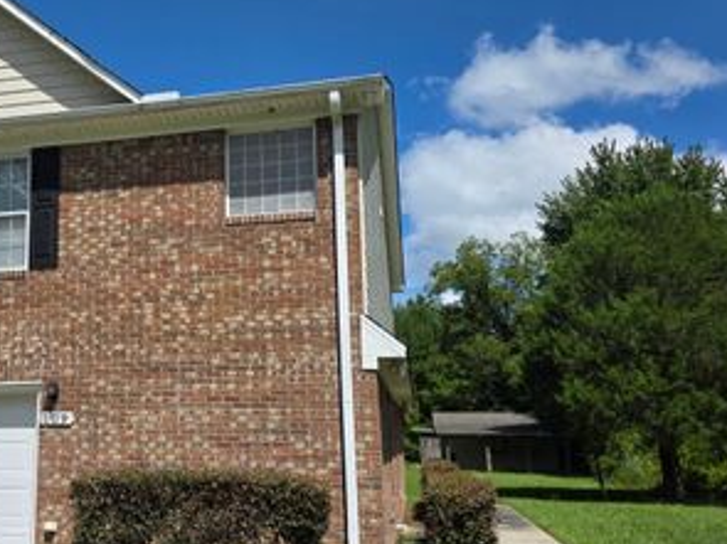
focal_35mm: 39
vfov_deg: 36.8
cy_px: 282
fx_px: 819
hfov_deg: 46.2
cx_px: 185
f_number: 1.7
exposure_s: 1/7333
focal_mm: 6.3
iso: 80
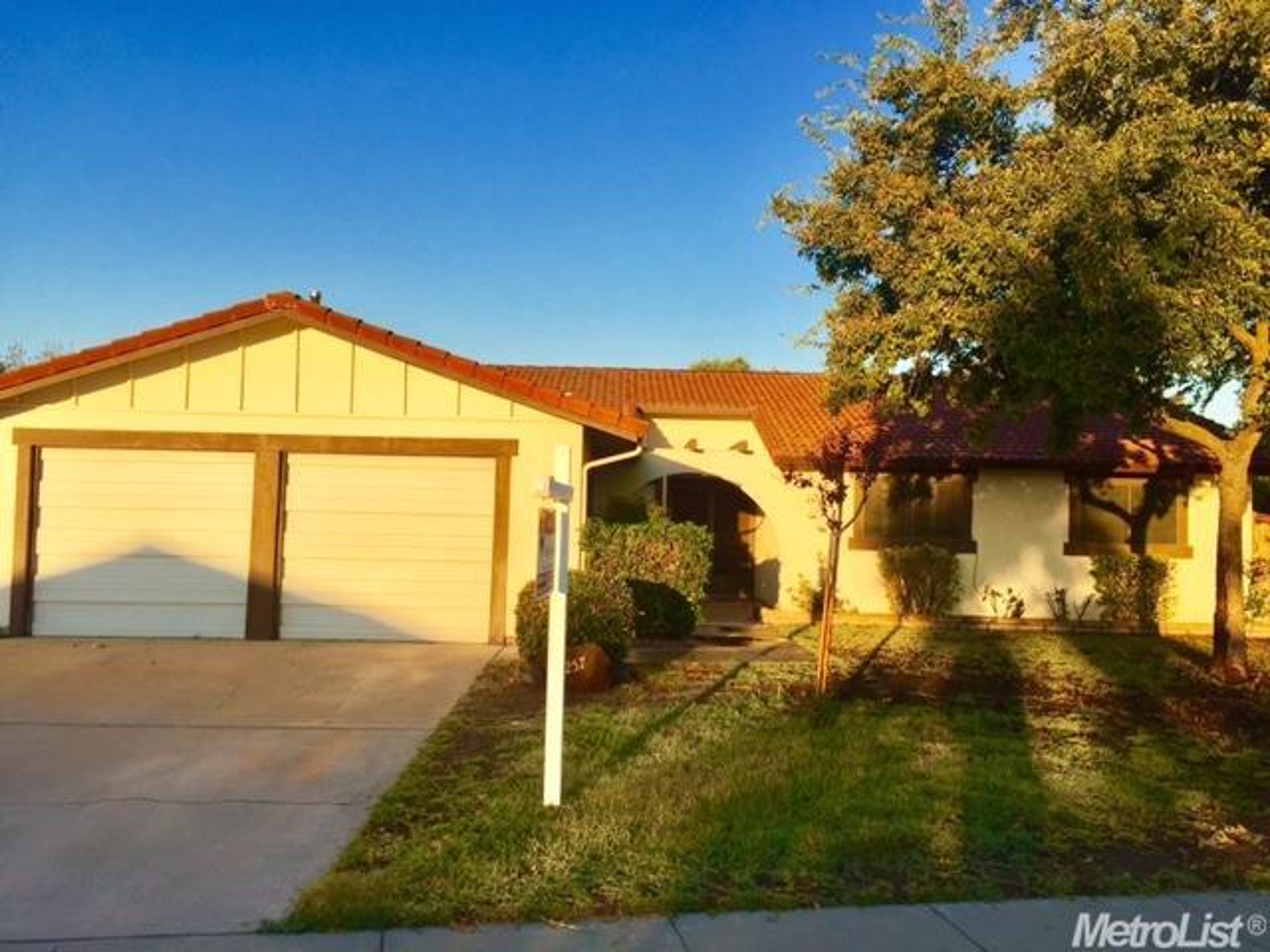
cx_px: 635
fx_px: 1064
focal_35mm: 29
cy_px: 476
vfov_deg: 48.2
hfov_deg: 61.7
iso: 32
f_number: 2.2
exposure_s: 1/1163
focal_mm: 4.15
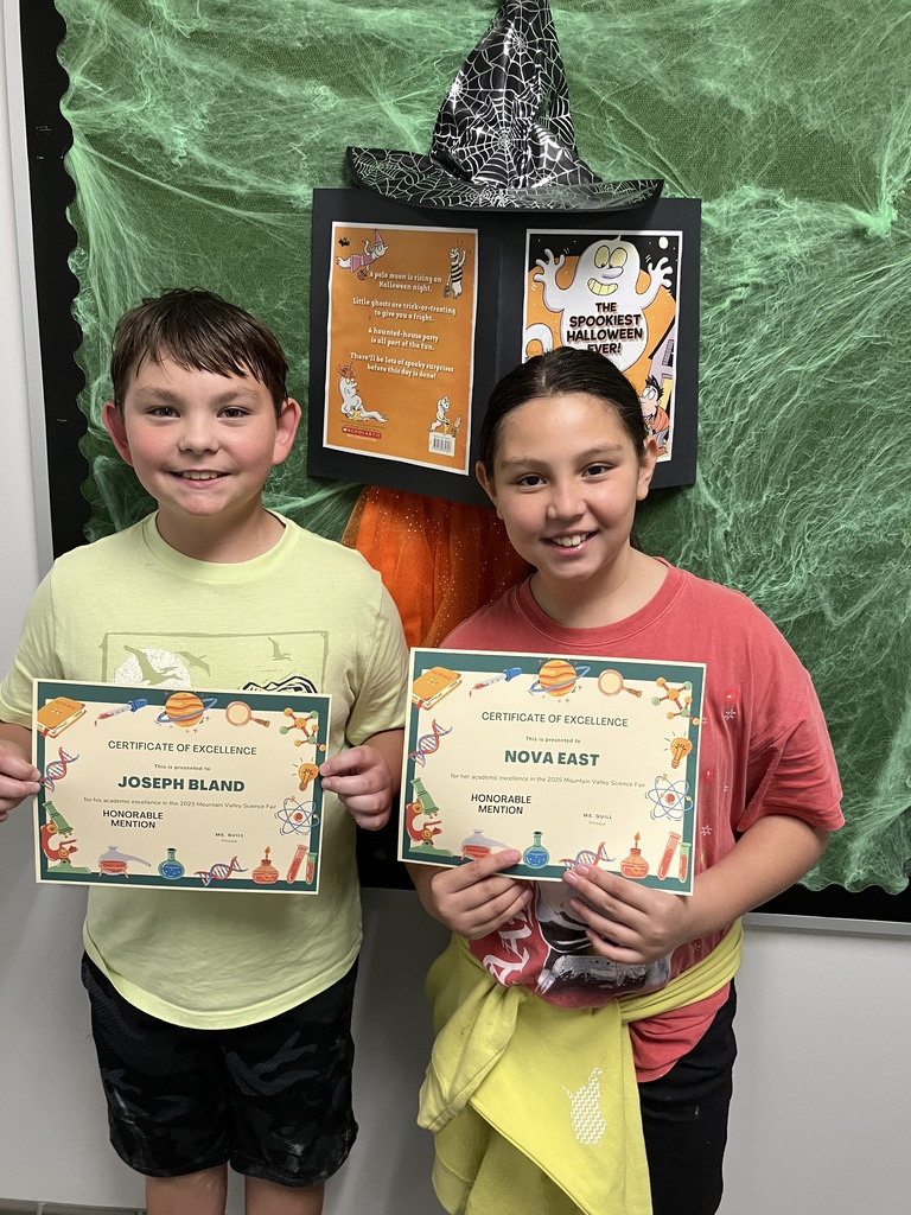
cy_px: 608
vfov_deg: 63.4
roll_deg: -1.4
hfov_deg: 49.7
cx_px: 456
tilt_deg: -15.5
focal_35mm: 28
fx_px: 983
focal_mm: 3.99
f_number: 1.8
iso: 125
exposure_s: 1/60
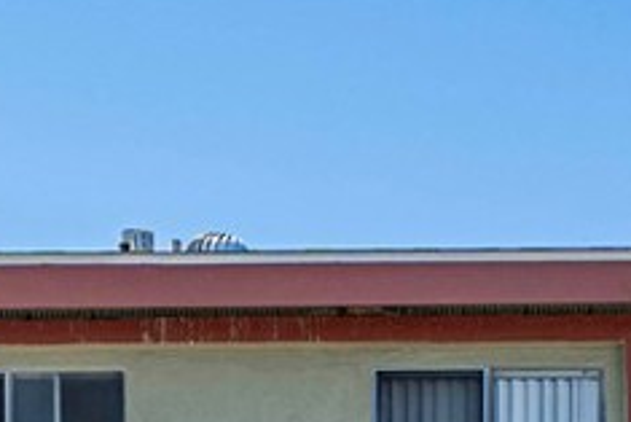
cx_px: 91
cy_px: 878
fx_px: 2140
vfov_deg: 10.3
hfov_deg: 16.6
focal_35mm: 122
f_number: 5.6
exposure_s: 1/640
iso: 250
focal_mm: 19
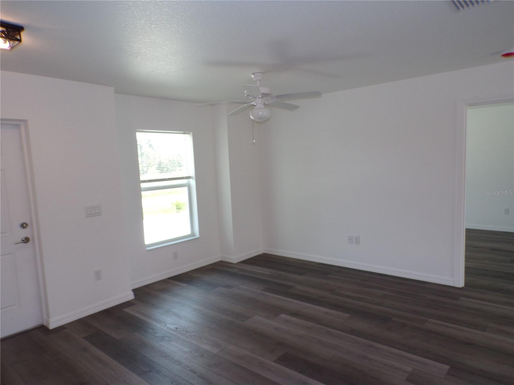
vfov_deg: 56.8
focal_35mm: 24
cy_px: 192
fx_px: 356
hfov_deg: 71.6
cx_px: 257
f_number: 4.3
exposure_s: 1/34
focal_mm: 4.3
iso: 85
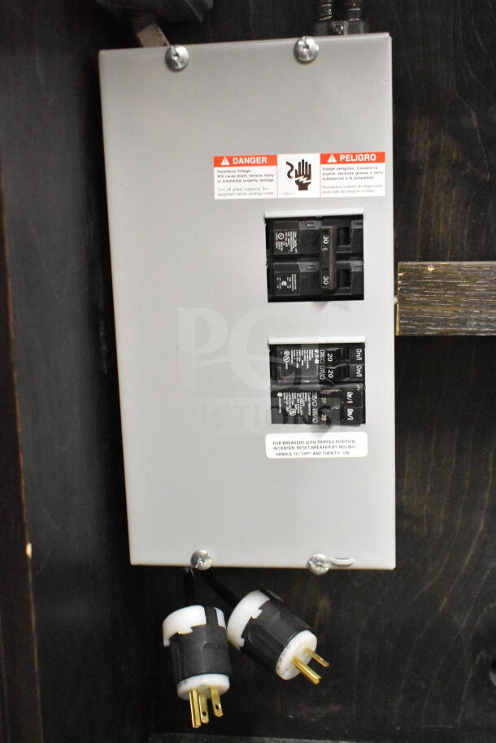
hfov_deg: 34.2
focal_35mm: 39
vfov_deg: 49.5
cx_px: 248
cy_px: 372
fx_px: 805
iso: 11400
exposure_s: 1/40
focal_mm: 26
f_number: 4
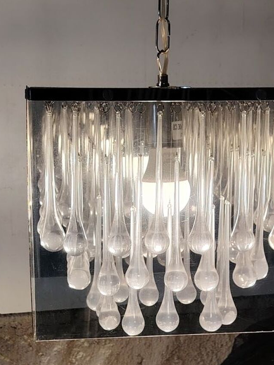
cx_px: 167
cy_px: 255
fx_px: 823
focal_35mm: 78
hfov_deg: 18.9
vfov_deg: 24.8
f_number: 1.75
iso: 169
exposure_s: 1/33.3
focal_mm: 5.25
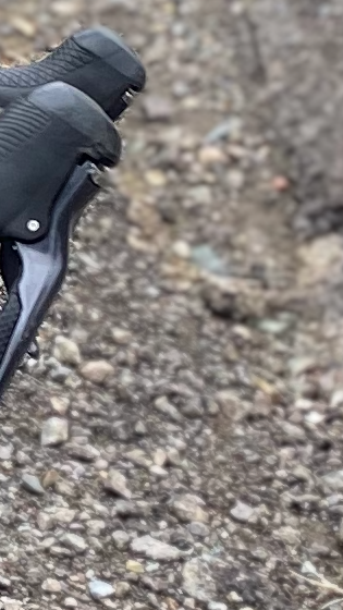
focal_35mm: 204
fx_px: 3298
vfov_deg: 10.5
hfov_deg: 5.5
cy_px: 61
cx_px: -745
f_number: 1.8
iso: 32
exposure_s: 1/222
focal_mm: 4.25
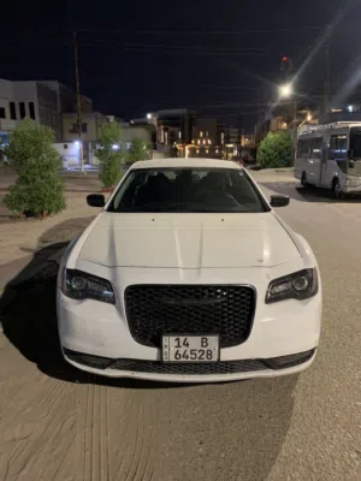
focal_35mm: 26
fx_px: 362
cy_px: 240
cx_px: 180
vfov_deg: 67.3
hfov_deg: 53.1
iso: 320
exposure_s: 1/33
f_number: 1.8
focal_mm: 4.25
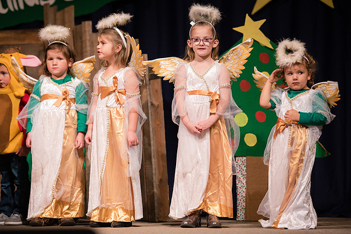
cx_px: 179
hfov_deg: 15.2
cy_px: 117
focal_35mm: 135
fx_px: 1316
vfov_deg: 10.2
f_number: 2.8
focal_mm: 130
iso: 1600
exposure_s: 1/400
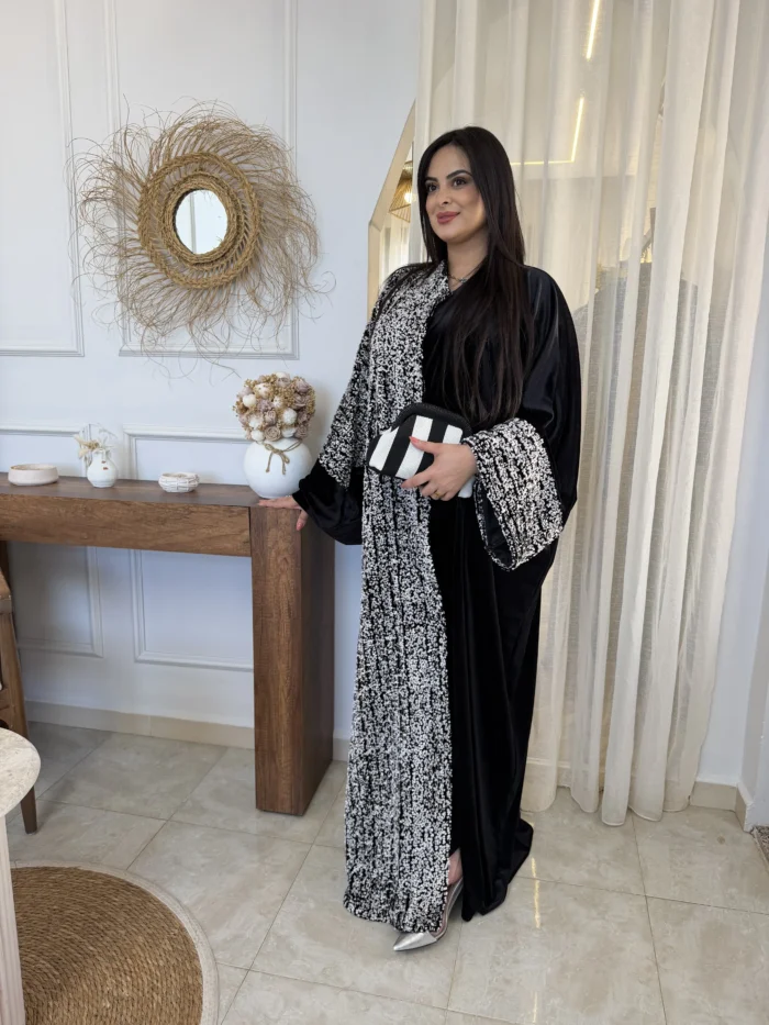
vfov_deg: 71.6
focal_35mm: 24
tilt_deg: -11.8
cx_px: 384
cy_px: 512
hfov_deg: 56.8
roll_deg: -1.8
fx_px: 711
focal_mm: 6.76
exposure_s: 1/100
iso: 50
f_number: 1.78
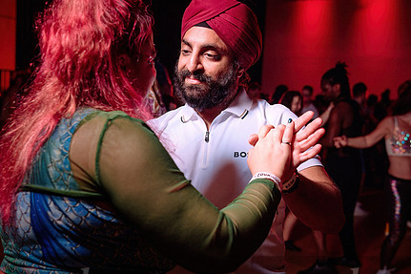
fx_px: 582
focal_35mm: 51
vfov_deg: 26.5
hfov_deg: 38.9
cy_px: 142
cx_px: 209
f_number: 3.5
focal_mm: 35
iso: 800
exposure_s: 1/125
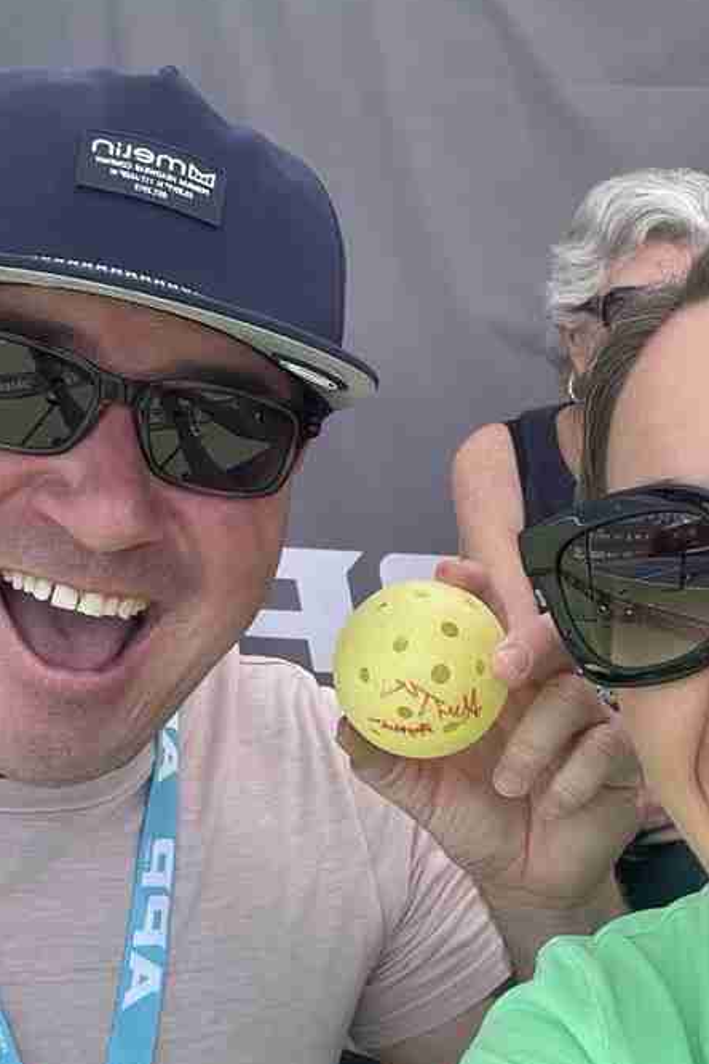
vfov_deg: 40.3
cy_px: 756
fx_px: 1418
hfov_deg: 27.9
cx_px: 457
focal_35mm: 48
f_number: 2.2
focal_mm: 2.71
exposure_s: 1/147
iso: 25
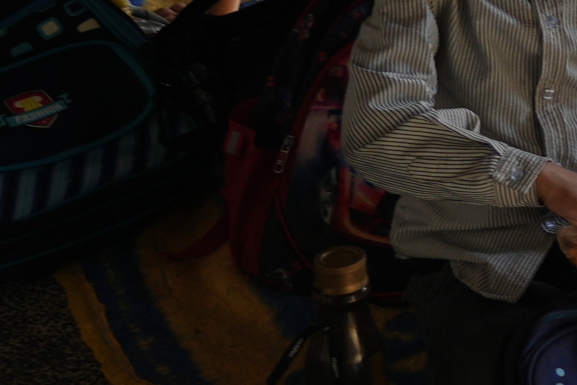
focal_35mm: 163
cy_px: -361
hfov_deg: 10.3
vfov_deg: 8.1
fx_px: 2612
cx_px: 1521
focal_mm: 24
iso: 125
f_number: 4
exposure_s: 1/125
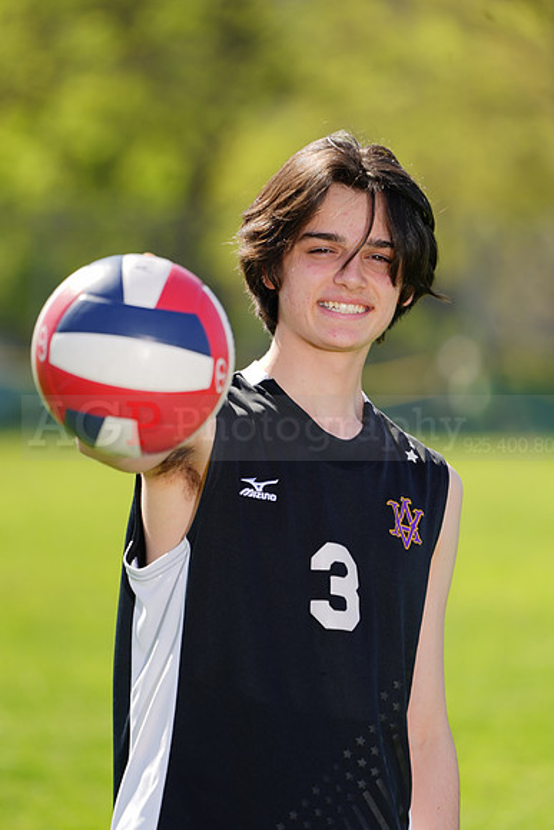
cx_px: 277
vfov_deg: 5.2
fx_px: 9227
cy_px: 415
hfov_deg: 3.4
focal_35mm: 400
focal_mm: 400
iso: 64
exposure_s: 1/200
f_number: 6.3
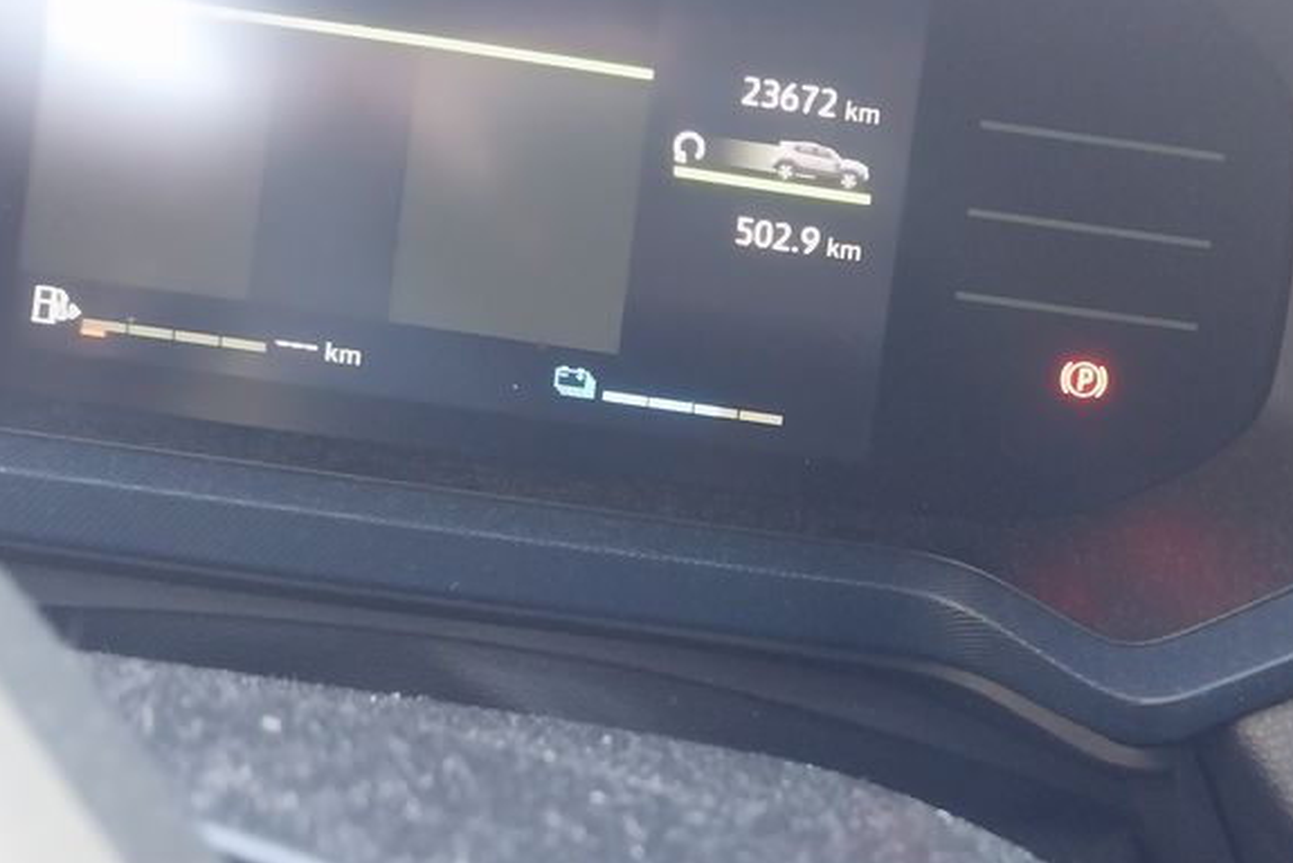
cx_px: 830
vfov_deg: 28.6
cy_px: 544
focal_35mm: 47
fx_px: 1689
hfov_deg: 41.5
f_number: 1.8
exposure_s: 1/60
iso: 320
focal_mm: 4
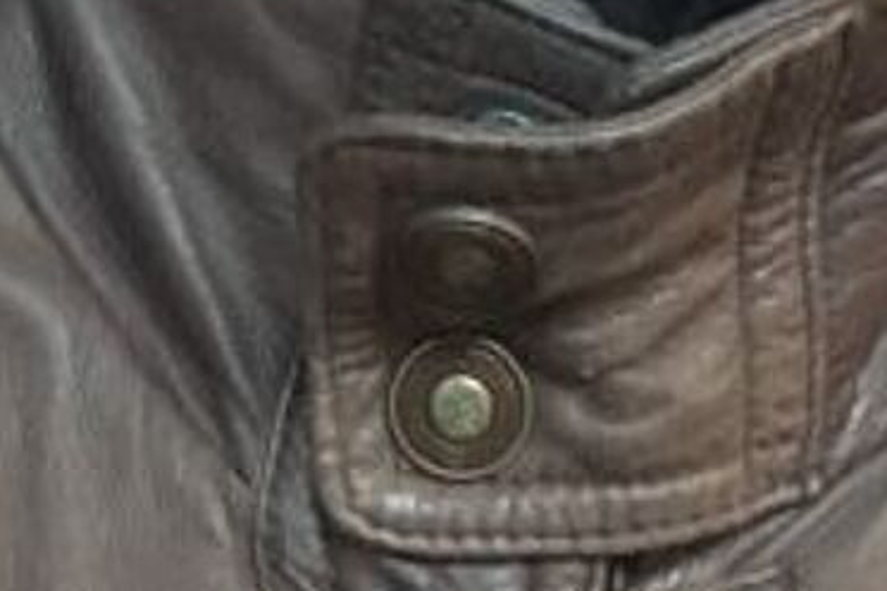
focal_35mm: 108
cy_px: 1105
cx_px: 534
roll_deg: +2.5
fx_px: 2661
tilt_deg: -8.0
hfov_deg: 18.9
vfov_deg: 11.6
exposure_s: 1/17
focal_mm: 4.15
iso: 800
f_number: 2.2
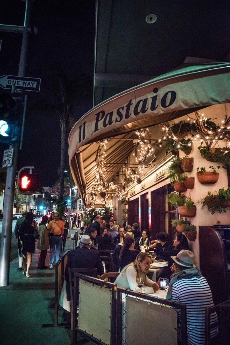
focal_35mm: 24
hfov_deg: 53.1
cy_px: 172
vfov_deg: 73.7
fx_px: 230
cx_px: 115
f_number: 2.8
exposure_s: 1/125
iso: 4000
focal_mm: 24
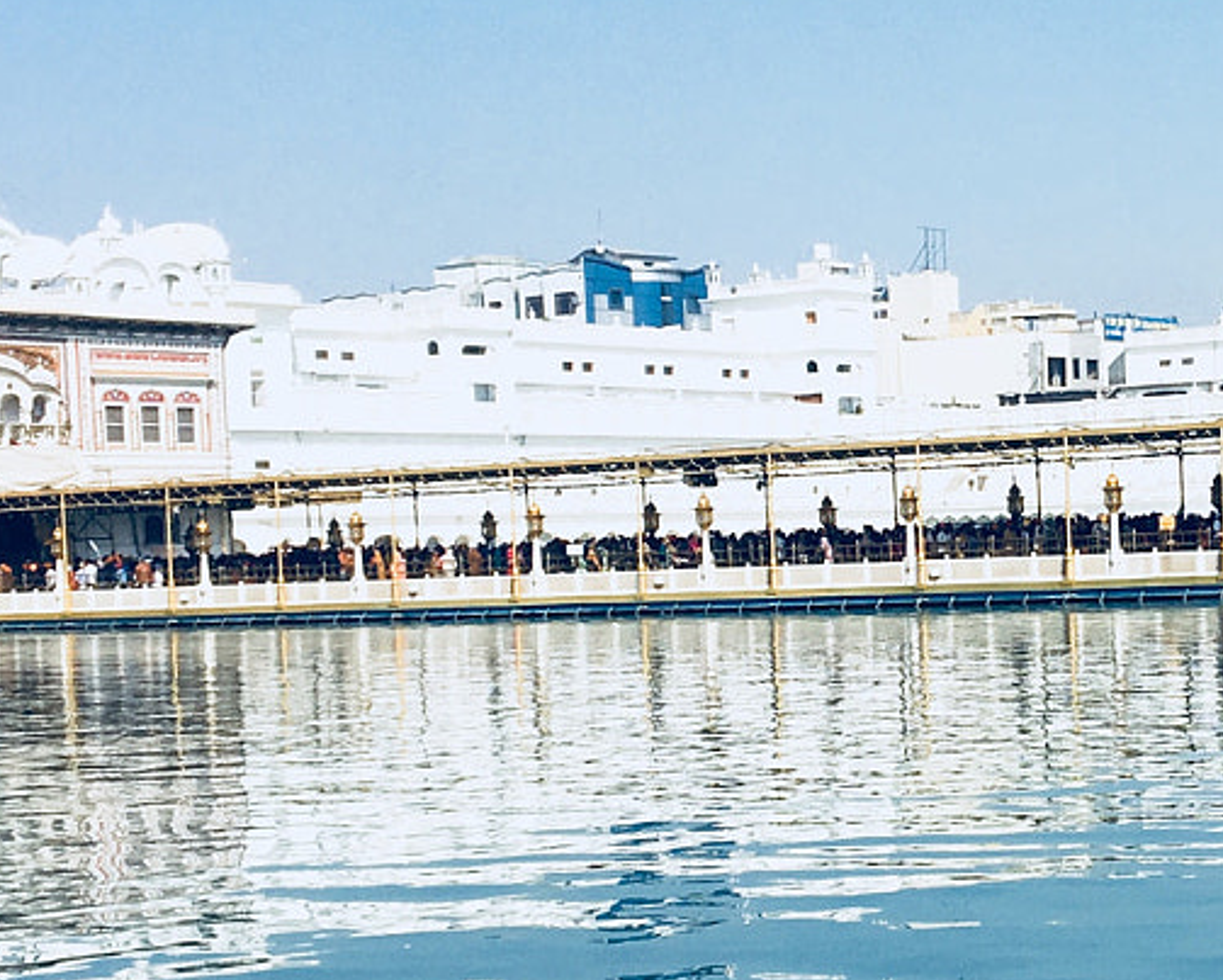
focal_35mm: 90
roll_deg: +1.7
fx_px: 3260
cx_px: 1170
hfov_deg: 20.7
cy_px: 647
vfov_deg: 17.1
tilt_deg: -0.8
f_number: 2.2
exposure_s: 1/1972
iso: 25
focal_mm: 4.15
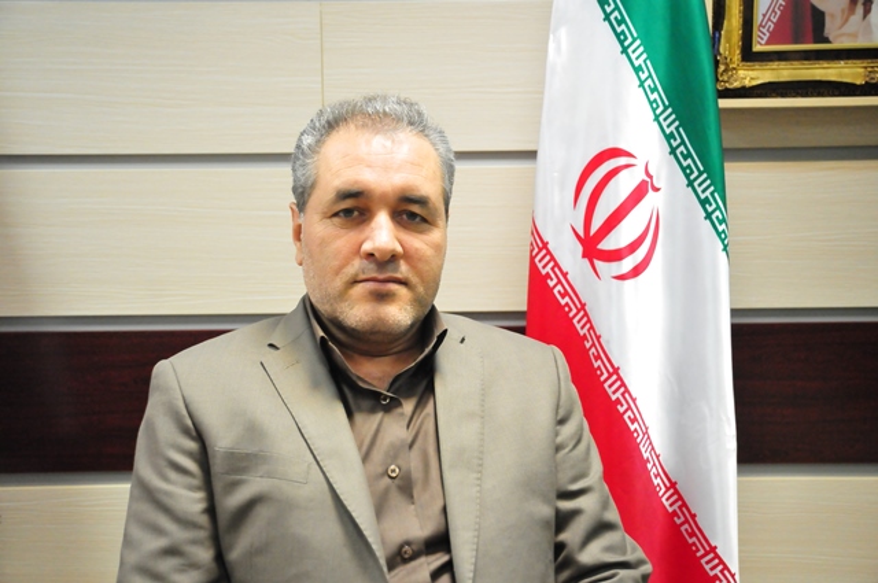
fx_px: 1023
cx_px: 439
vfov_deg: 31.8
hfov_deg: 46.5
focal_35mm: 42
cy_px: 292
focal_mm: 28
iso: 3200
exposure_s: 1/60
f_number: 4.2
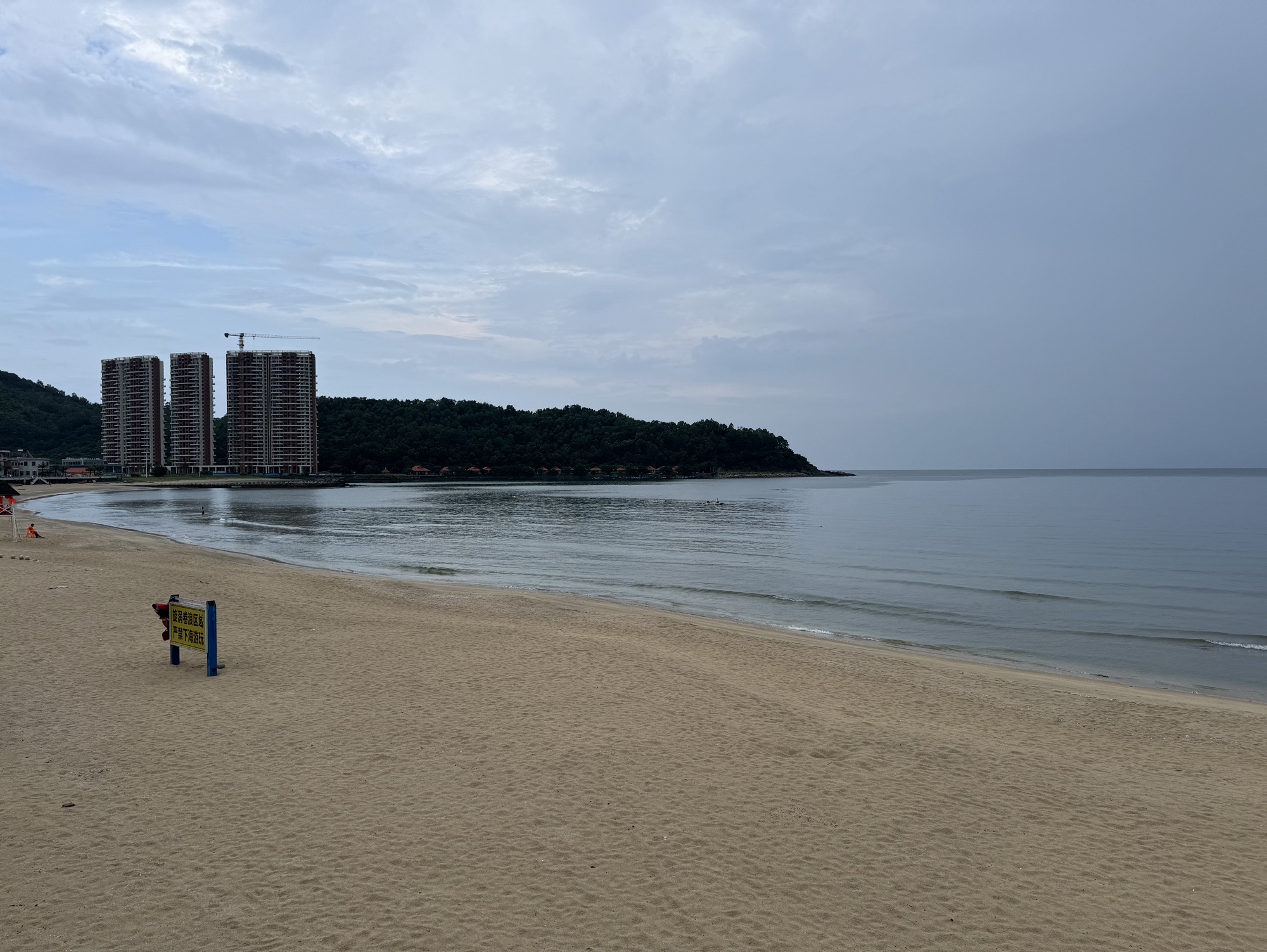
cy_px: 476
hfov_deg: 71.6
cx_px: 634
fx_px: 879
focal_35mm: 24
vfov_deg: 56.9
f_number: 1.78
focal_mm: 6.76
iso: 80
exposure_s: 1/864
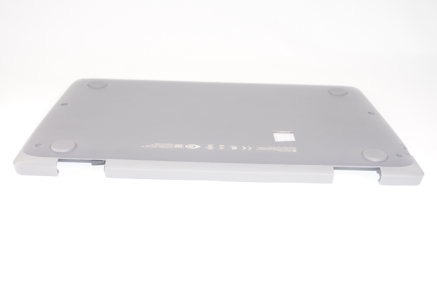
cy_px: 145
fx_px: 546
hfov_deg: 43.6
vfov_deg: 29.8
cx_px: 218
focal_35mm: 45
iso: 500
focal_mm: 30
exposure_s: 1/160
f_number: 6.3
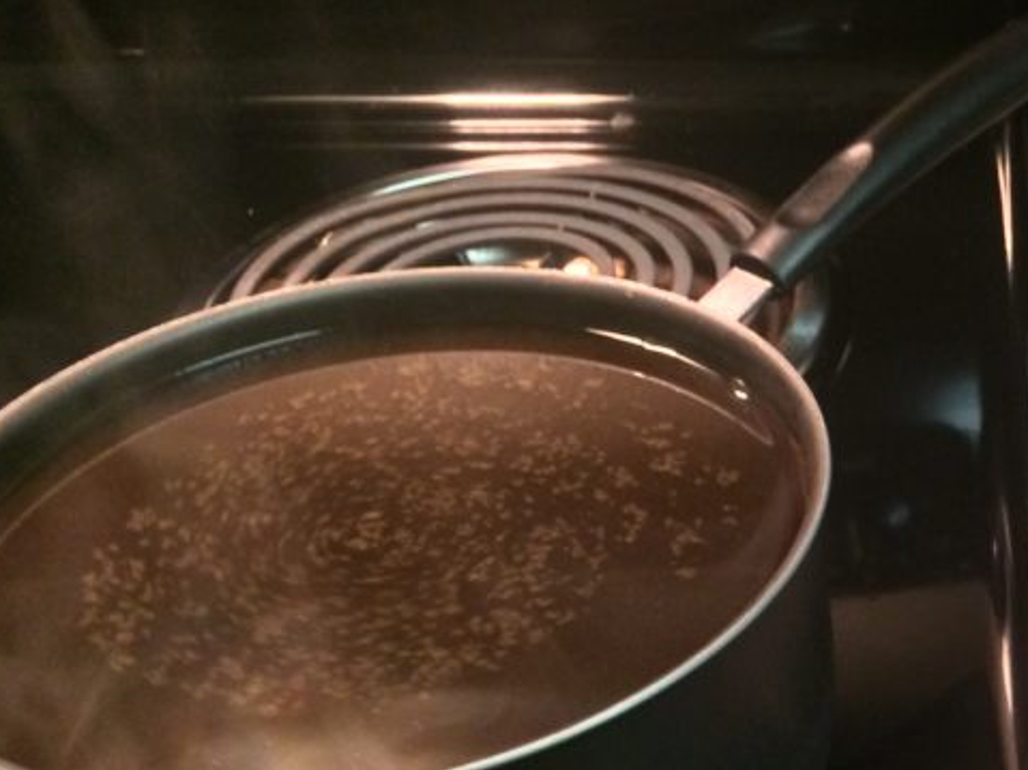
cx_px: 1002
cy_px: 598
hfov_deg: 29.4
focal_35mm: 62
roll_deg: -0.9
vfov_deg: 23.3
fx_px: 1841
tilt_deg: -39.1
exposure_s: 1/15
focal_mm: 4.15
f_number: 2.2
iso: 400
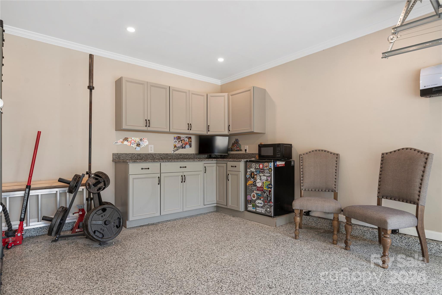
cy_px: 148
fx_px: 233
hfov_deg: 86.9
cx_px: 221
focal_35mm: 19
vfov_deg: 64.6
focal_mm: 19
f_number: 6.3
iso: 320
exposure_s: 1/3
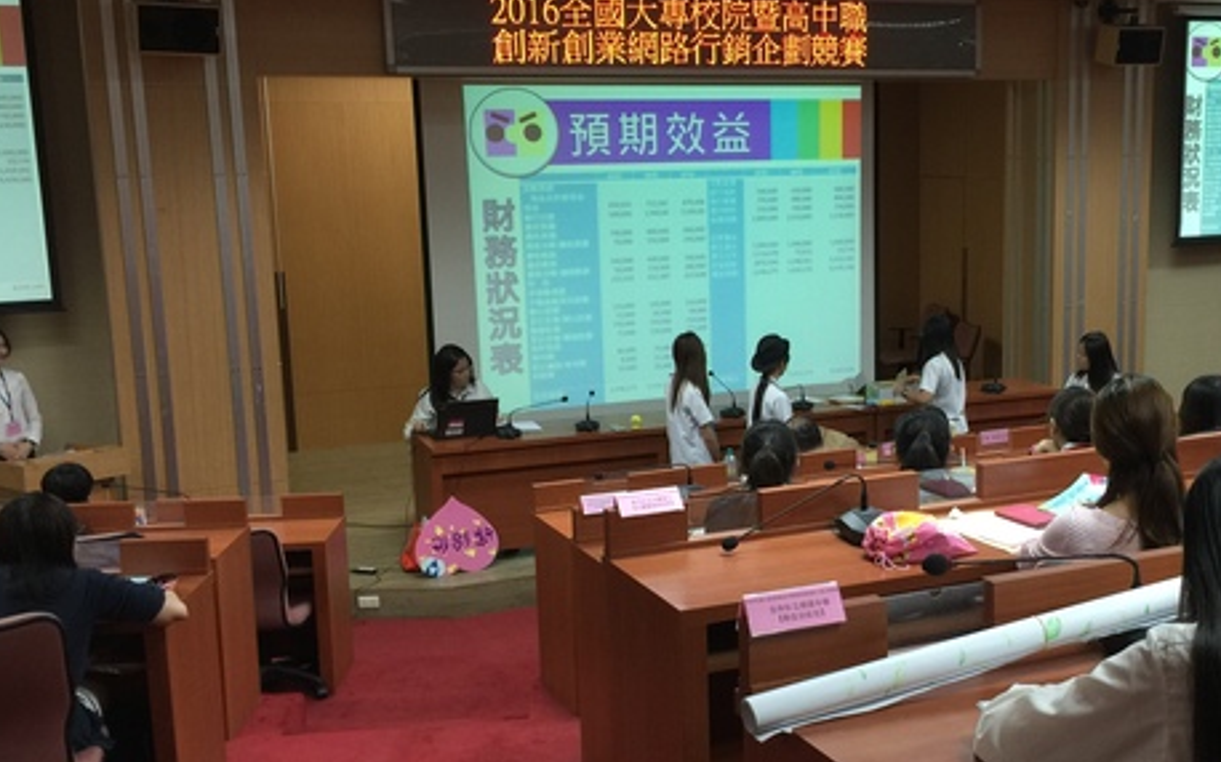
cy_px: 417
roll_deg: -0.4
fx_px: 1564
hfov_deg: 42.1
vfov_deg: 27.4
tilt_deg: -10.7
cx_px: 818
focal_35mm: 47
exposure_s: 1/15
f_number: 2.2
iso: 50
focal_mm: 4.15
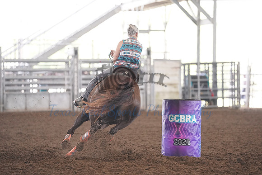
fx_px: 1456
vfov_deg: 6.9
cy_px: 88
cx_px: 131
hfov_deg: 10.3
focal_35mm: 200
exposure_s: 1/1250
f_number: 2.8
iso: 5000
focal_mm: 200
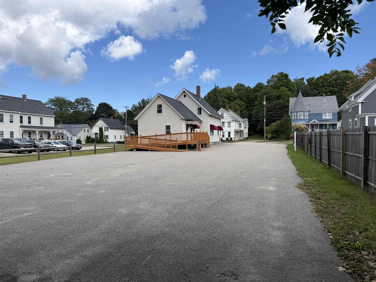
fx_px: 261
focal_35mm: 24
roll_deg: +0.4
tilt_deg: -0.2
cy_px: 141
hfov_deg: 71.6
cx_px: 188
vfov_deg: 56.8
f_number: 1.78
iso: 80
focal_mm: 6.76
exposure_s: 1/3145
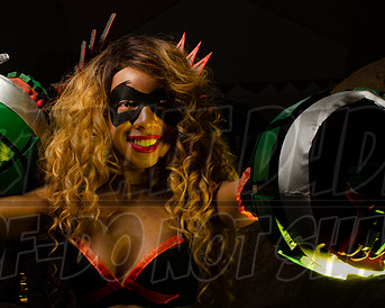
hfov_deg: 25.0
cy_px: 178
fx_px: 865
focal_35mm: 76
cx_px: 146
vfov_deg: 20.1
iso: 200
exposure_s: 1/15
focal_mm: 32
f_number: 22
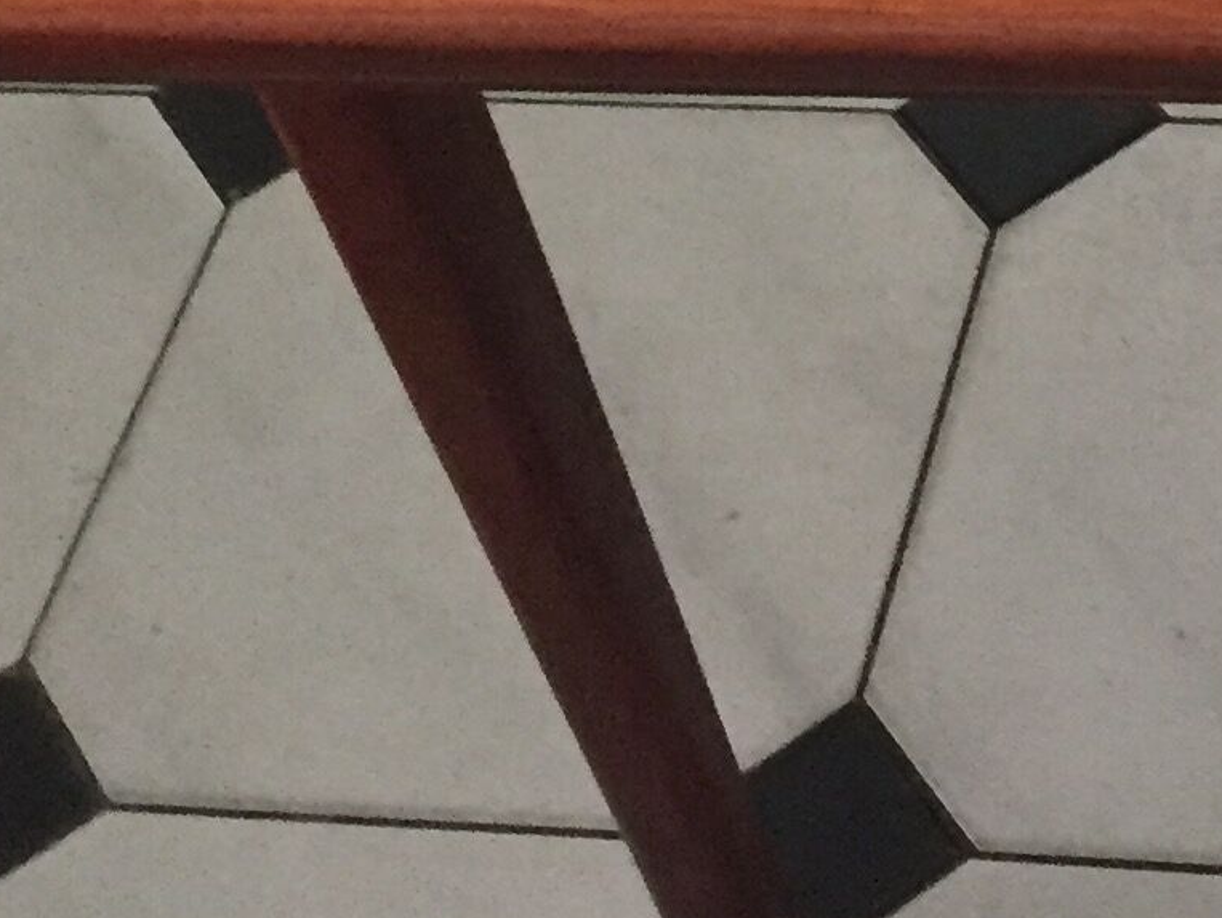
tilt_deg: -40.5
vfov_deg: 11.1
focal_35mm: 124
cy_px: -735
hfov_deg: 15.2
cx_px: 1582
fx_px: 4379
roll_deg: +7.7
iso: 250
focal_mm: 4.15
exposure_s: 1/25
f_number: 2.2
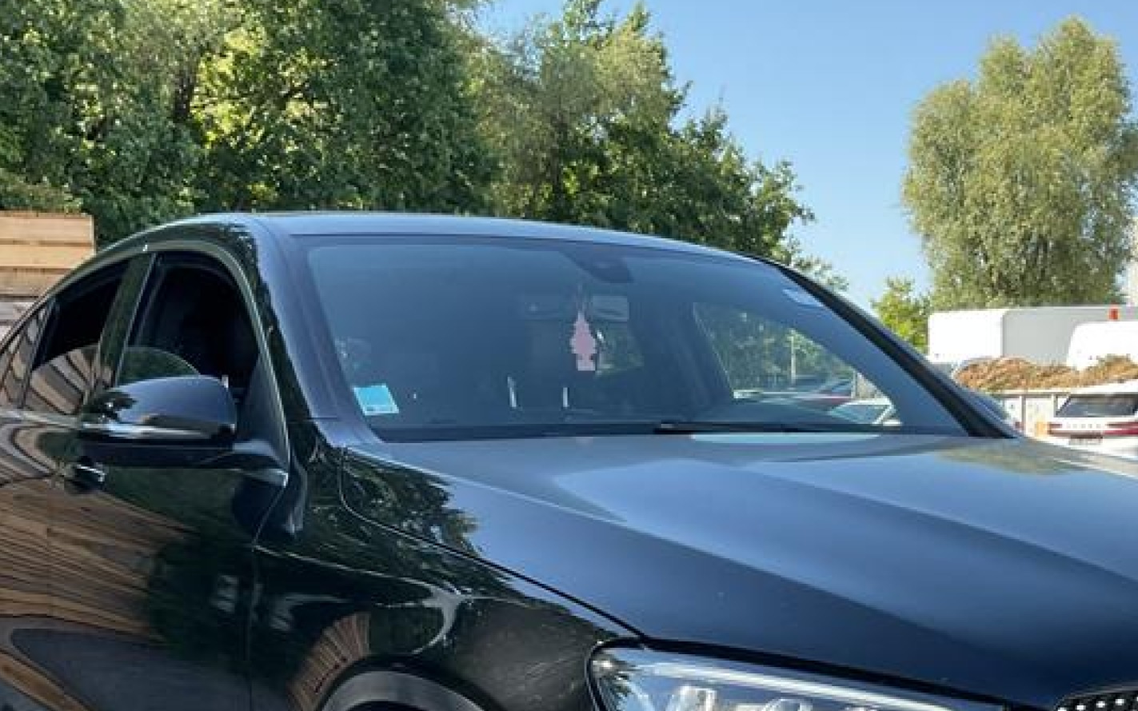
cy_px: 763
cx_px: 798
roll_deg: -0.8
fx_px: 1830
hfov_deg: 34.1
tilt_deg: -9.9
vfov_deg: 21.0
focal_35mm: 59
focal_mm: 3
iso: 16
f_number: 1.8
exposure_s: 1/268
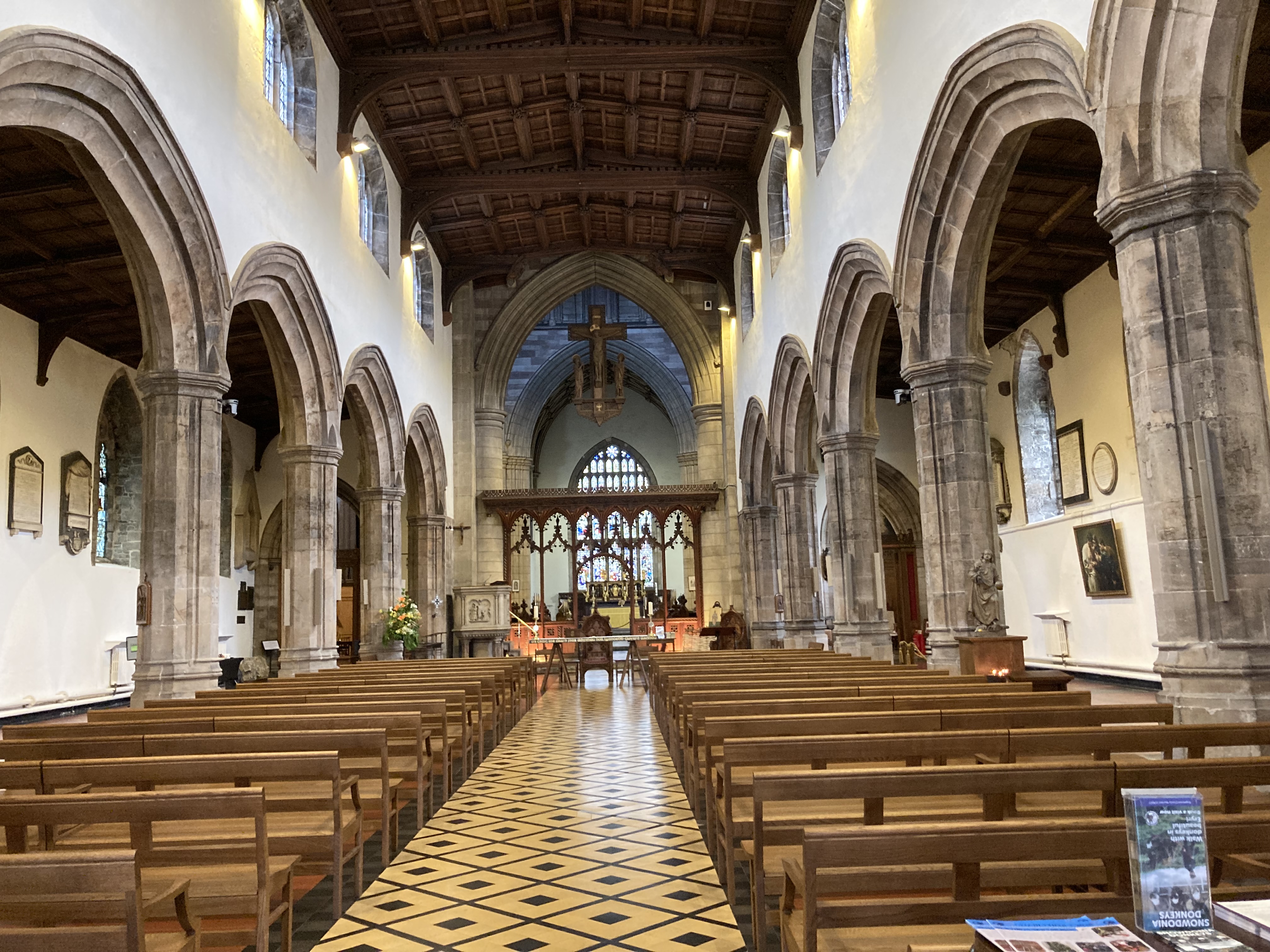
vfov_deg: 49.7
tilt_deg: +7.5
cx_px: 635
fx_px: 1027
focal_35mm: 28
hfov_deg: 63.4
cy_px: 476
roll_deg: +2.1
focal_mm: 3.99
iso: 320
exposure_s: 1/60
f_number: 1.8
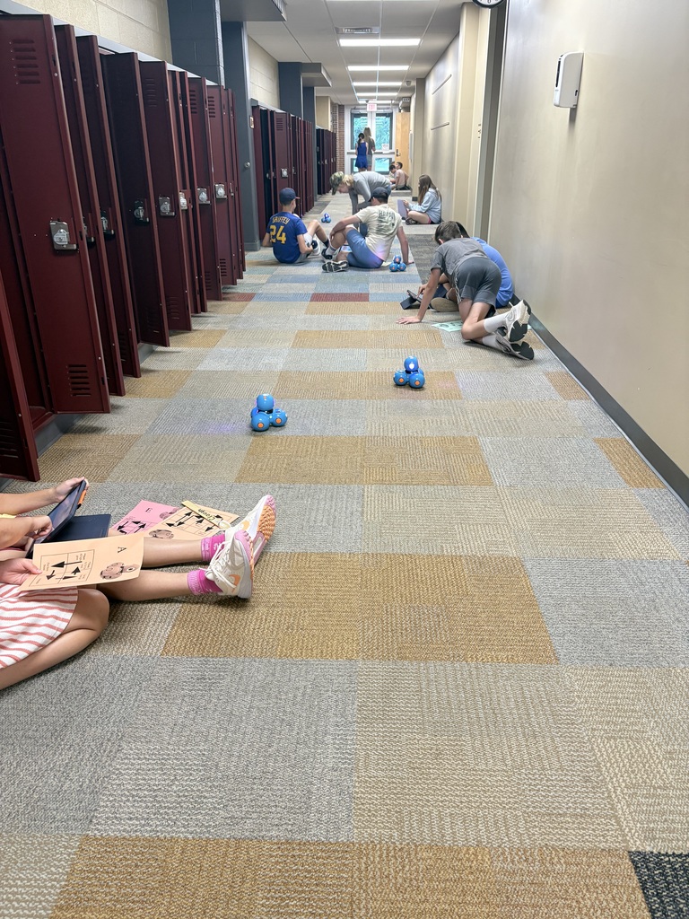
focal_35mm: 26
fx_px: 690
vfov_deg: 67.3
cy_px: 460
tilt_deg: -23.0
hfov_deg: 53.1
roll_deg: +0.4
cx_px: 344
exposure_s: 1/60
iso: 160
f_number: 1.6
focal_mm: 5.96
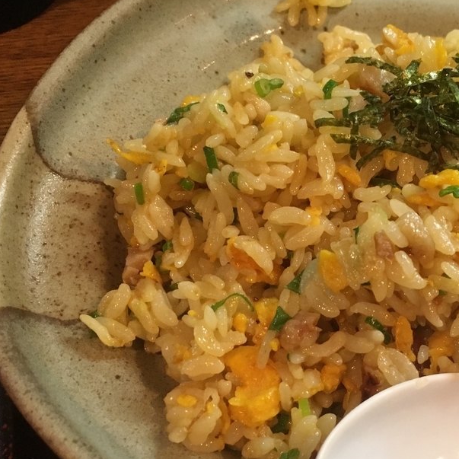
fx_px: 765
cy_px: 263
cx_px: 405
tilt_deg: -56.7
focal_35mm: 51
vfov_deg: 33.3
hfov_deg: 31.9
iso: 200
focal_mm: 4.15
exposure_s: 1/24
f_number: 2.2
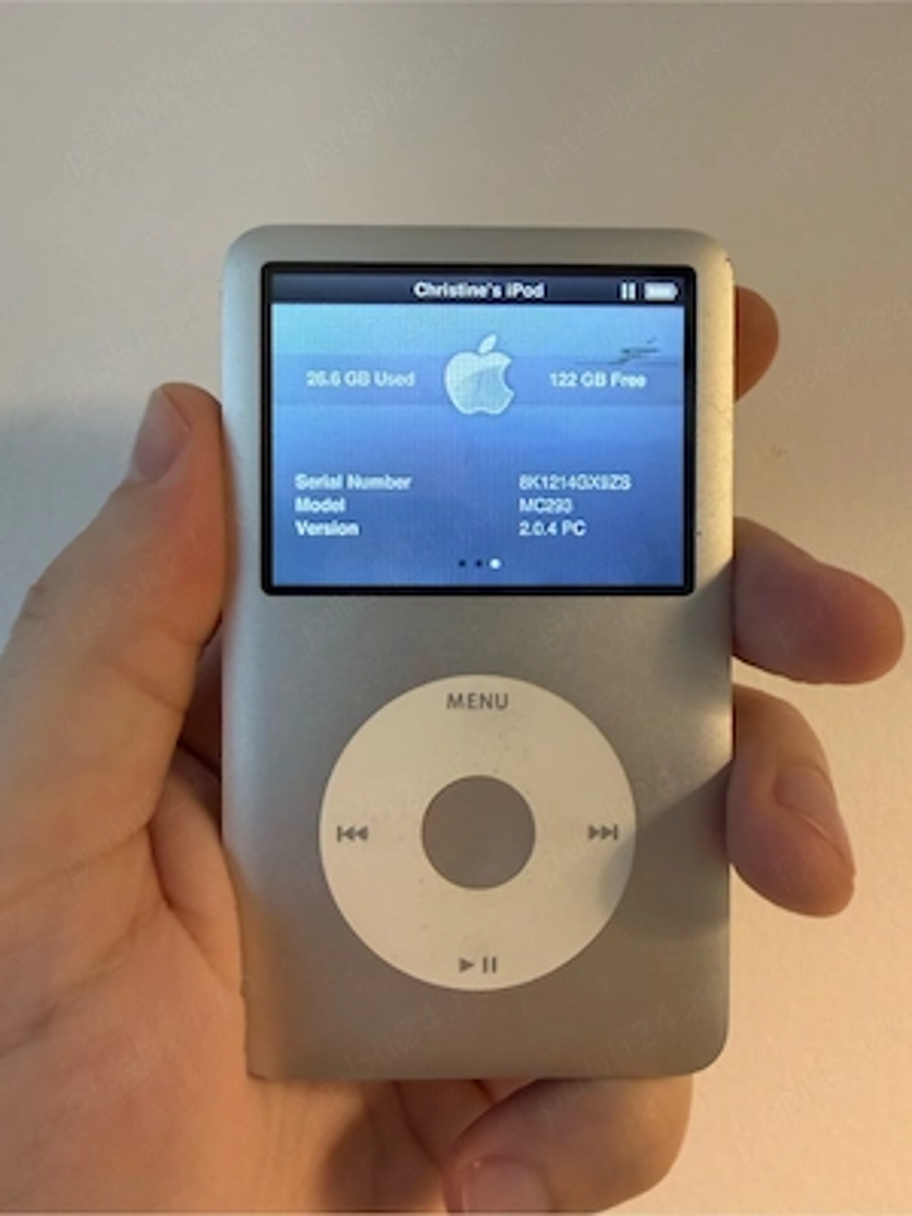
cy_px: 608
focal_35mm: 24
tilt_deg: -6.0
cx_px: 456
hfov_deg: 56.8
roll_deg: +1.2
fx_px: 843
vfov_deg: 71.6
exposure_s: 1/50
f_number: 2.2
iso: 320
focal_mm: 2.22
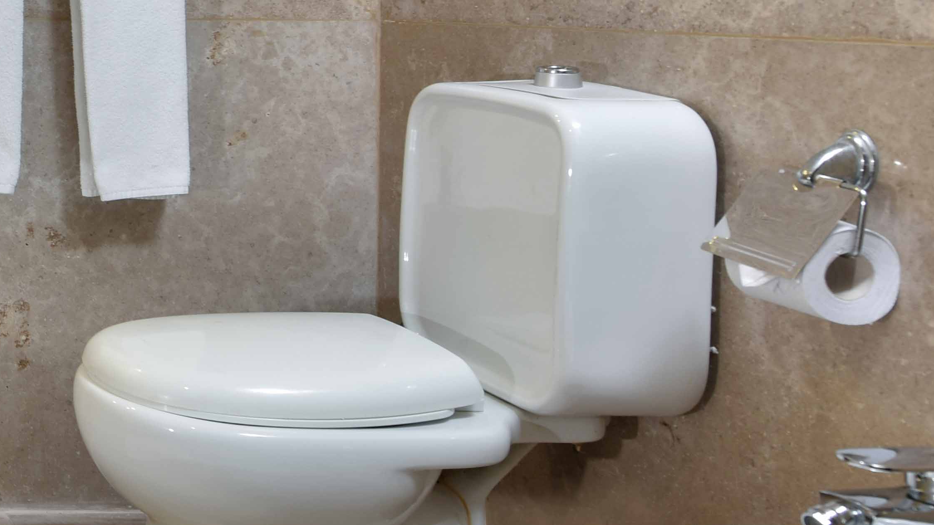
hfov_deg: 30.2
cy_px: -24
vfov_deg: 23.6
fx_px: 1189
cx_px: -378
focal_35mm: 48
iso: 100
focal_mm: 14
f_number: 7.1
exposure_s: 1
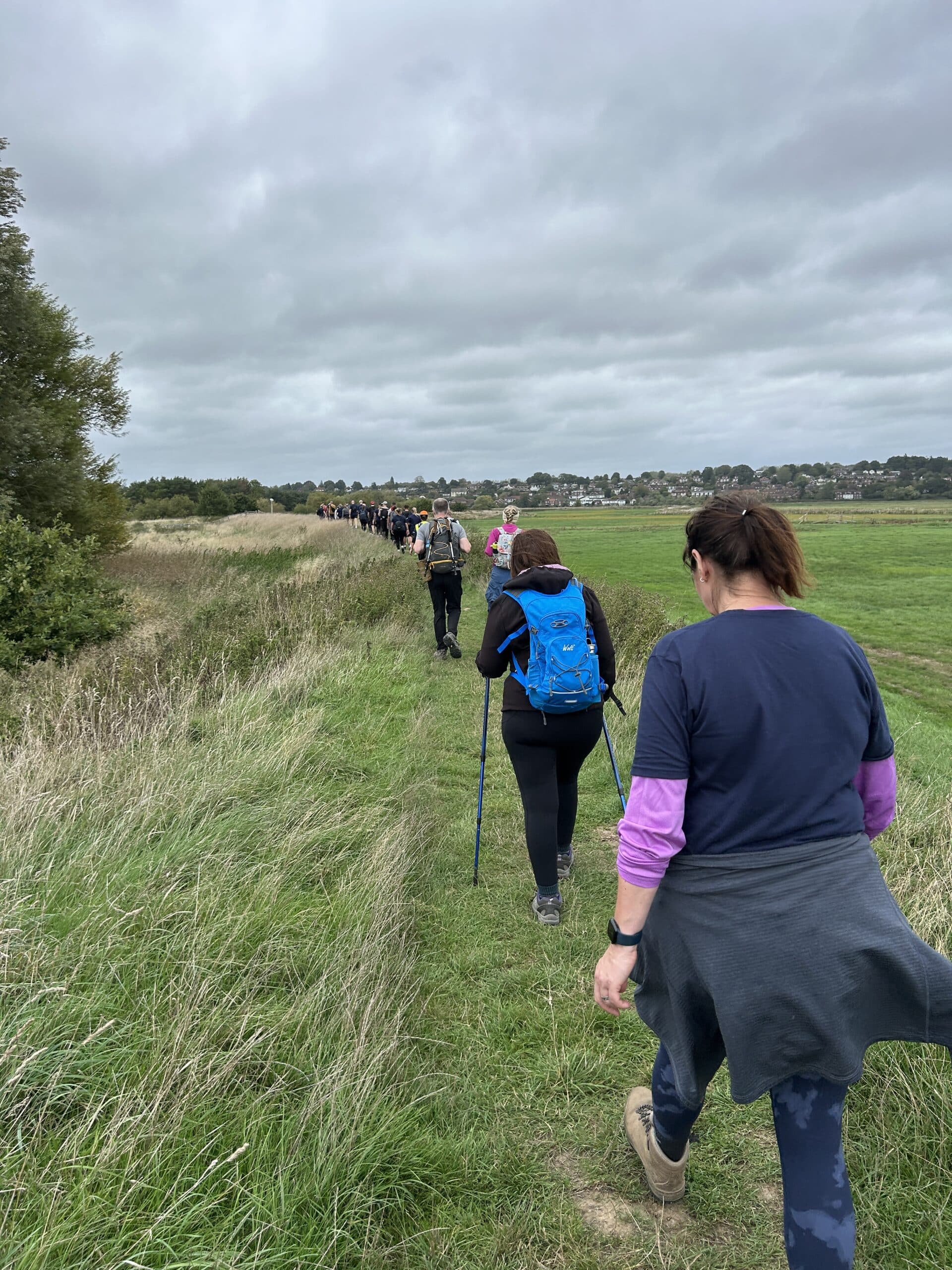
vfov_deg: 67.3
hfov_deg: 53.1
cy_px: 635
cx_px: 476
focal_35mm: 26
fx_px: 953
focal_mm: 5.7
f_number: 1.5
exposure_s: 1/1808
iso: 50
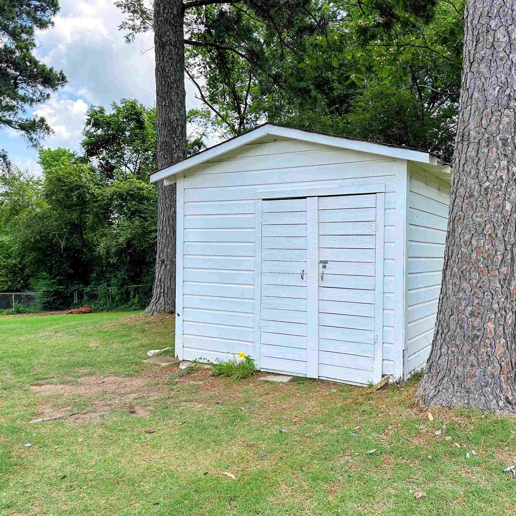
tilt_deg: -1.0
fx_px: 489
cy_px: 258
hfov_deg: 55.3
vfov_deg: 55.6
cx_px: 303
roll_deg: -1.3
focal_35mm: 29
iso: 80
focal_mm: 6.86
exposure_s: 1/1227
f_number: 1.78
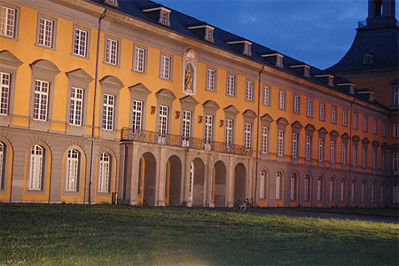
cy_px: 133
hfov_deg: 35.1
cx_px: 200
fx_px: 632
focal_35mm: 57
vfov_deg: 23.8
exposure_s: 1/5
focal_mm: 38
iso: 1600
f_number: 5
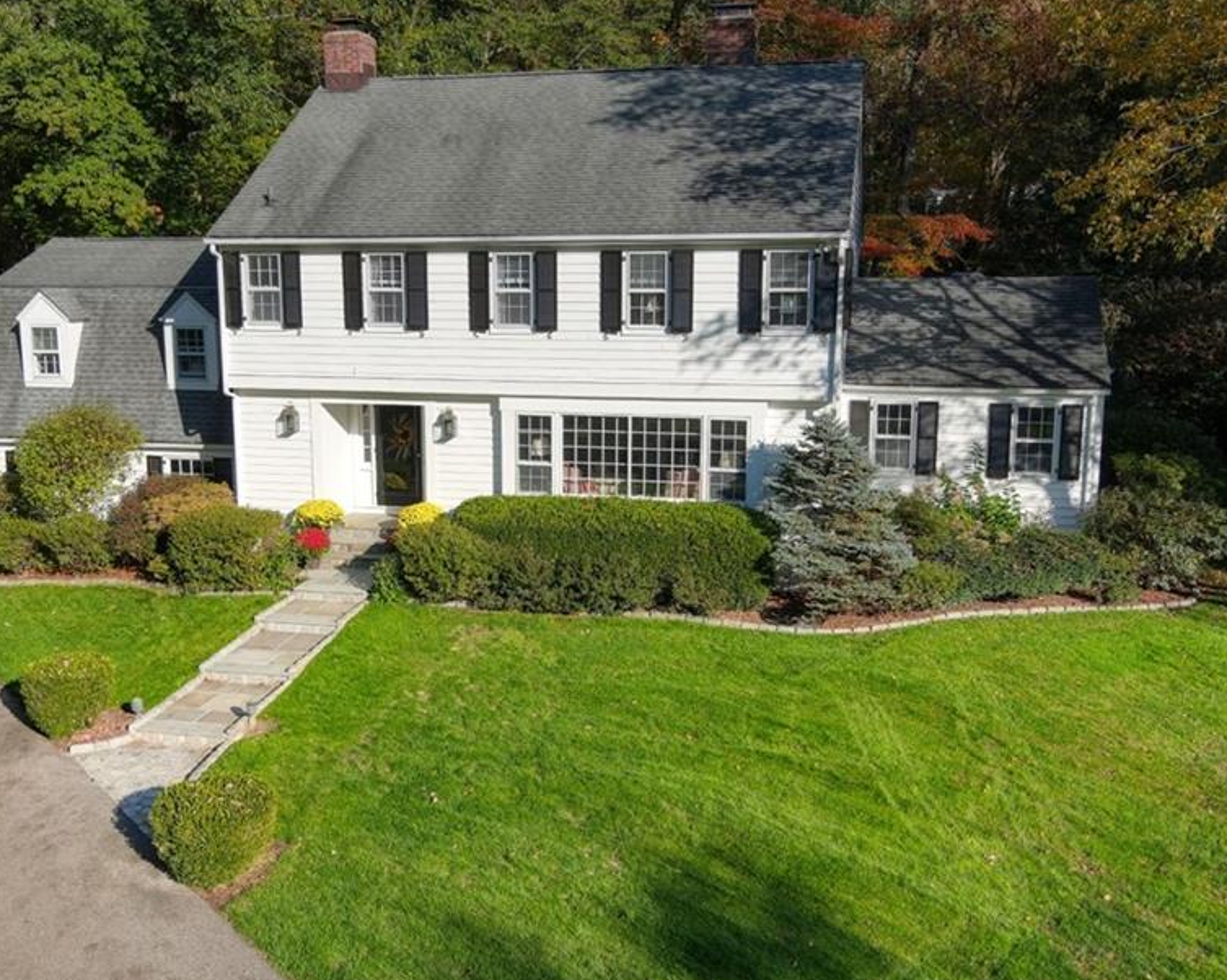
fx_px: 1343
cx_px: 567
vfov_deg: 40.1
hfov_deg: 49.1
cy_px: 492
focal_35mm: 37
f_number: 2.8
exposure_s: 1/376
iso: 105
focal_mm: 10.6
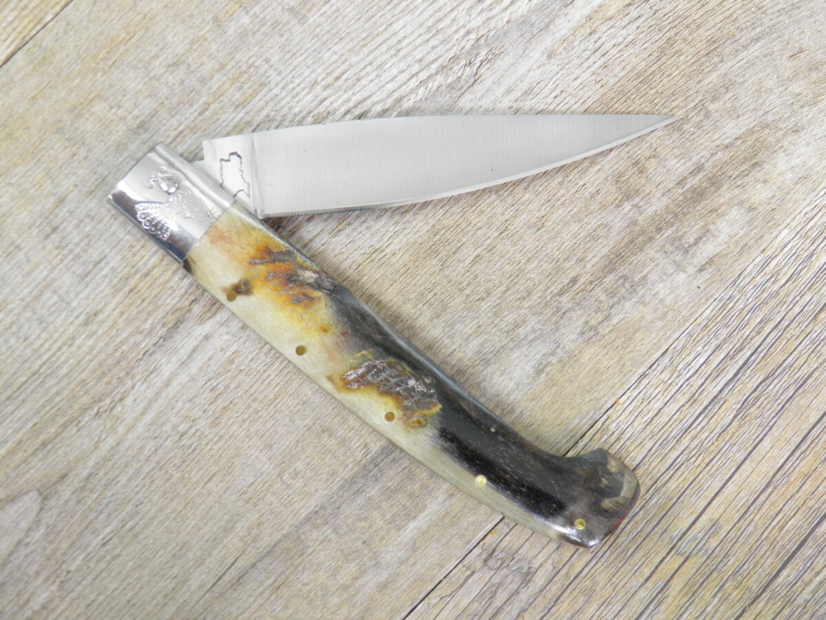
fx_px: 1479
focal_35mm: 62
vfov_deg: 23.7
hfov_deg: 31.2
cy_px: 310
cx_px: 413
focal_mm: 11.2
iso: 200
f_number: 3.8
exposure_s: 1/10
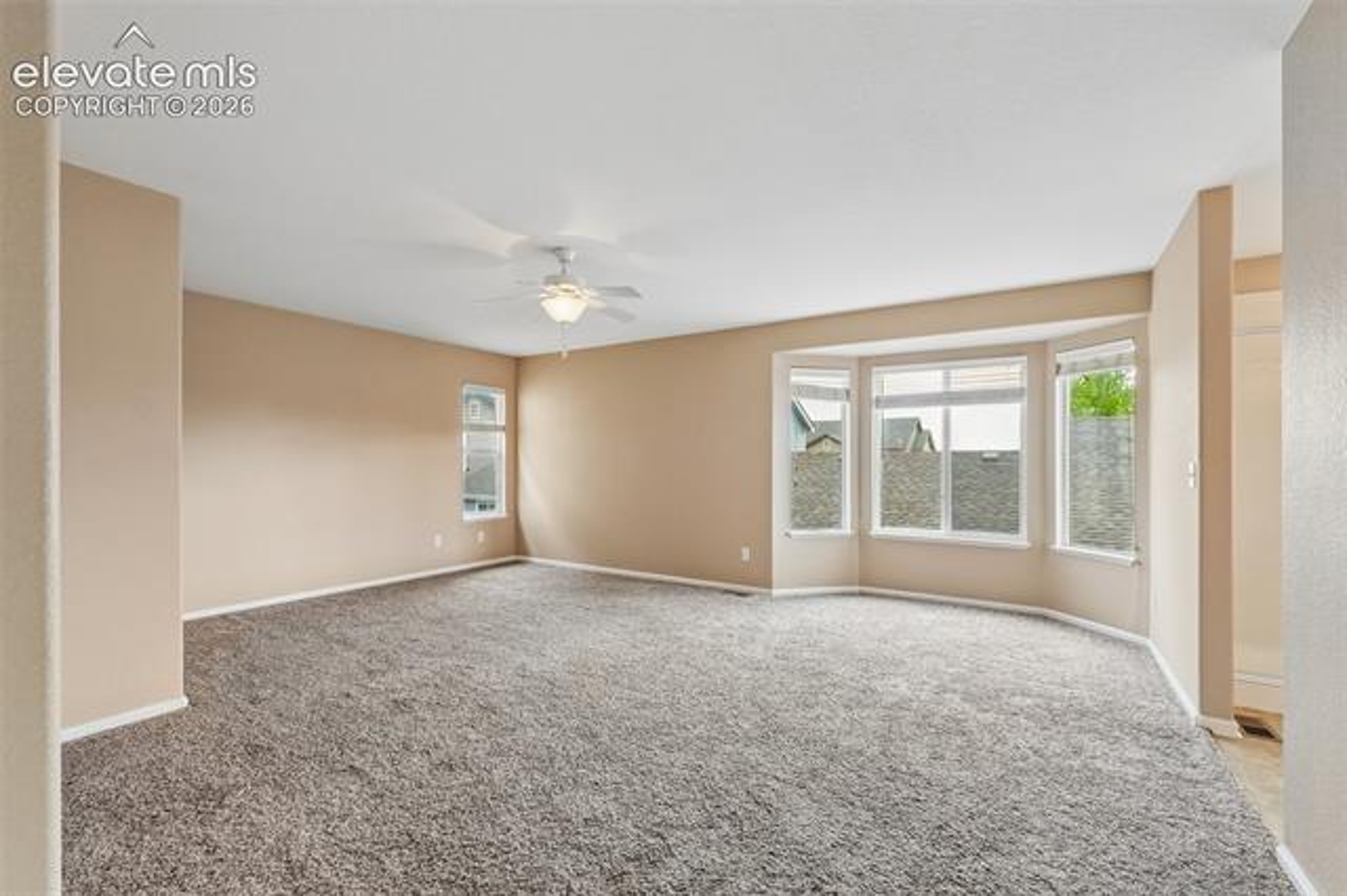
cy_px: 448
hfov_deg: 100.4
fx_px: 561
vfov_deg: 77.3
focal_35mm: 15
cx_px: 674
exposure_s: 1/25
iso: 640
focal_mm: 10
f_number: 9
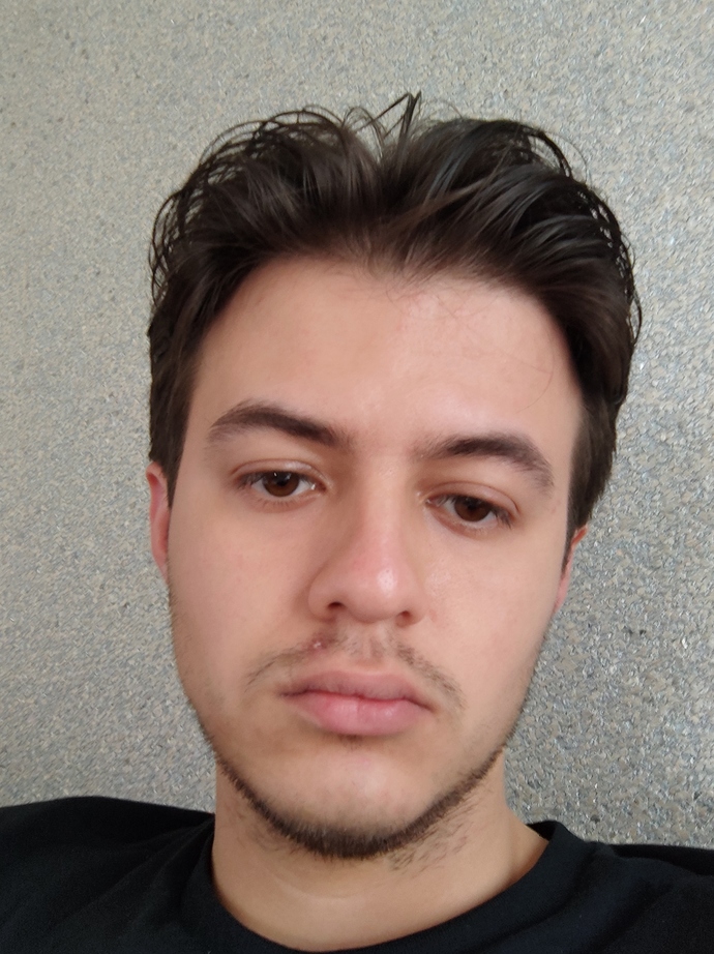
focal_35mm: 32
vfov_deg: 56.9
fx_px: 881
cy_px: 477
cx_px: 357
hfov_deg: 44.1
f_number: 2.2
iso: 348
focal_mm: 3.14
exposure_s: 1/33
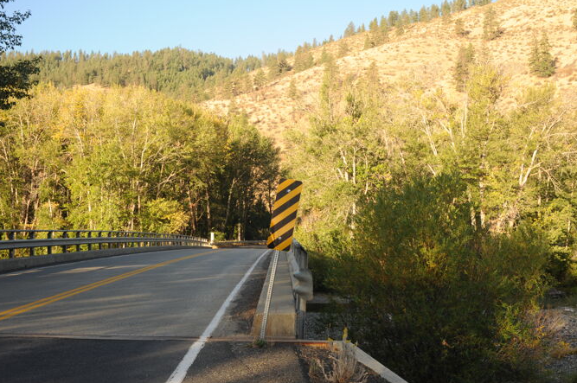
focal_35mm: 42
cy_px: 186
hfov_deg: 46.4
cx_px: 309
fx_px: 672
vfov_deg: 31.8
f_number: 10
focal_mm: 35
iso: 320
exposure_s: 1/100
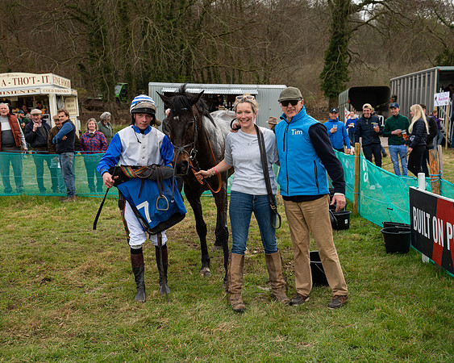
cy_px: 182
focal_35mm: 50
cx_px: 223
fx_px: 666
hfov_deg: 37.6
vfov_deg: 30.5
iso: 200
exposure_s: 1/250
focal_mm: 44
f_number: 5
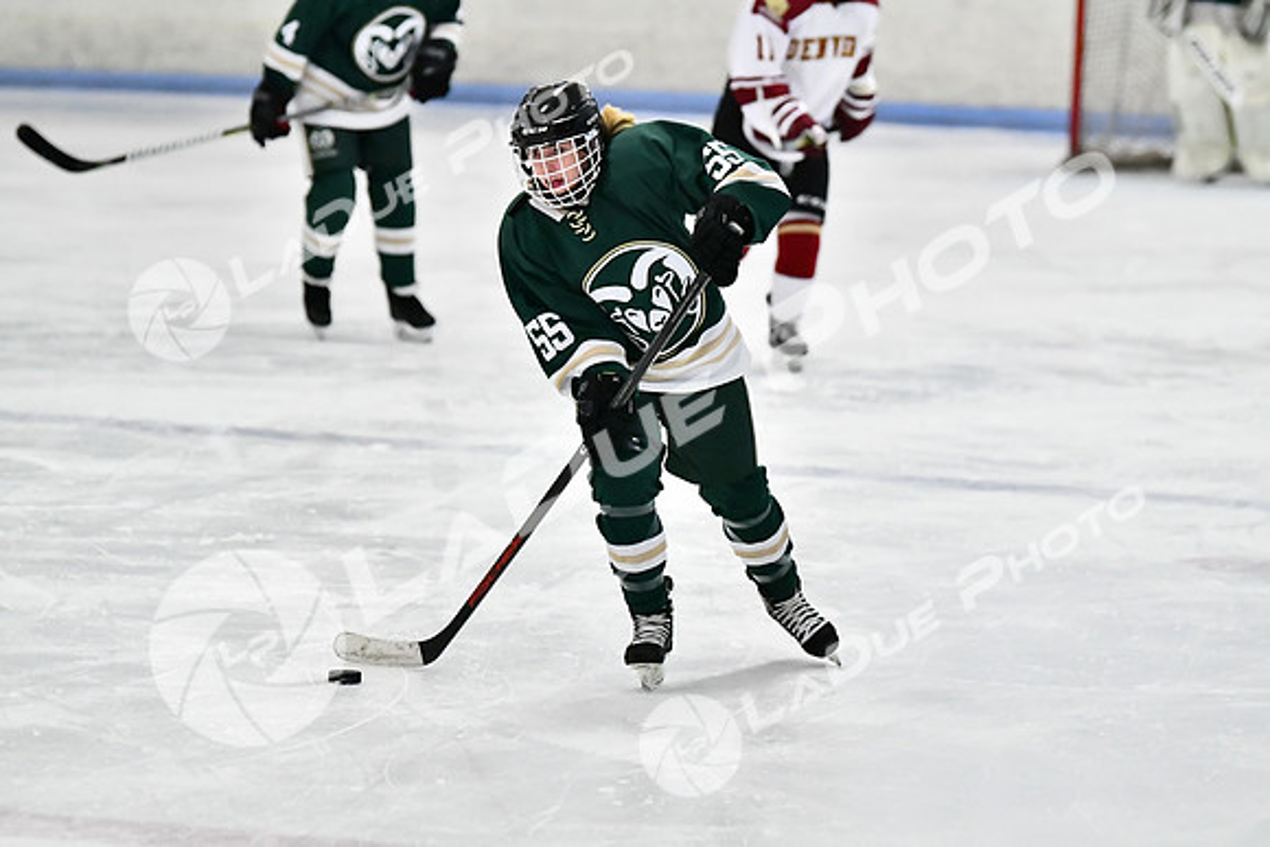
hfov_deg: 10.5
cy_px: 424
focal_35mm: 195
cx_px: 635
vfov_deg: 7.0
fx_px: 6880
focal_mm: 130
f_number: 2.8
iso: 8000
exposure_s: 1/1250
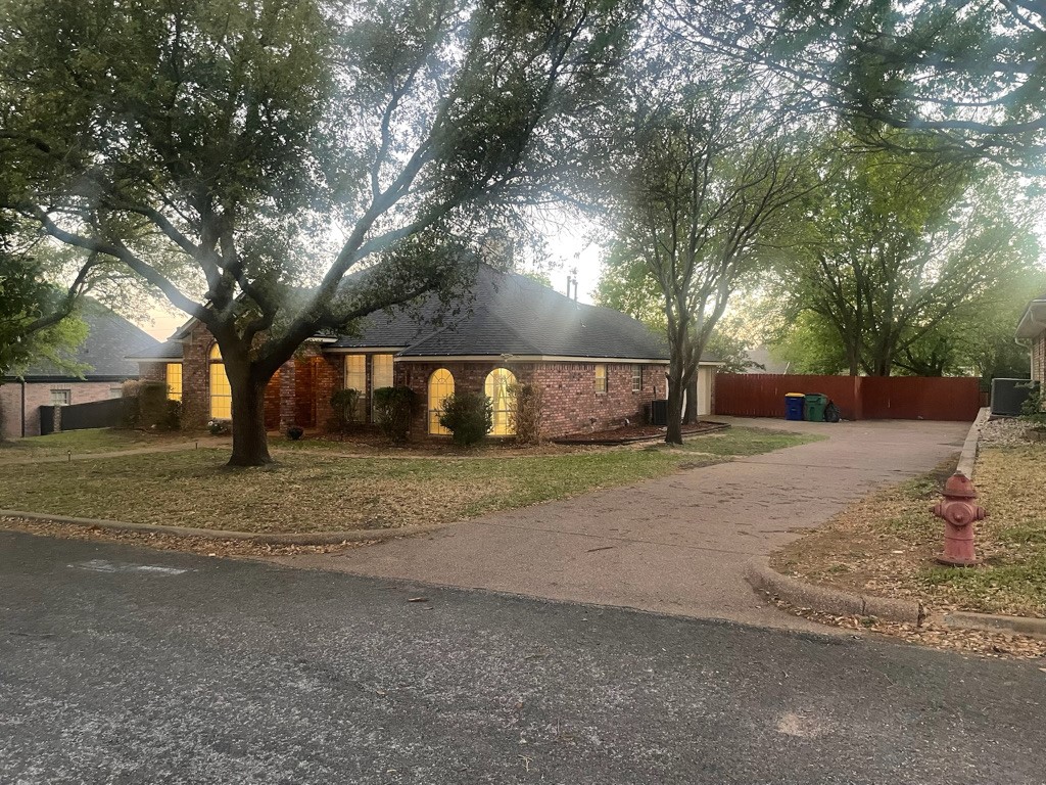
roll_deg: -0.3
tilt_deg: -0.9
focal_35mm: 26
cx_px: 523
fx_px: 786
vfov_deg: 53.1
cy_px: 392
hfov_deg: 67.3
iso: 320
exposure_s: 1/60
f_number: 1.6
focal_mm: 4.2
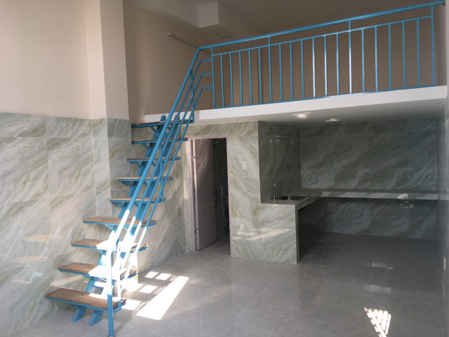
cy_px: 168
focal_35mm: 29
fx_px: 376
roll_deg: +2.1
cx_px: 224
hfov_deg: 61.7
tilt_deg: -2.2
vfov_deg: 48.2
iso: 25
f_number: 2.2
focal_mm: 4.15
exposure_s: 1/103
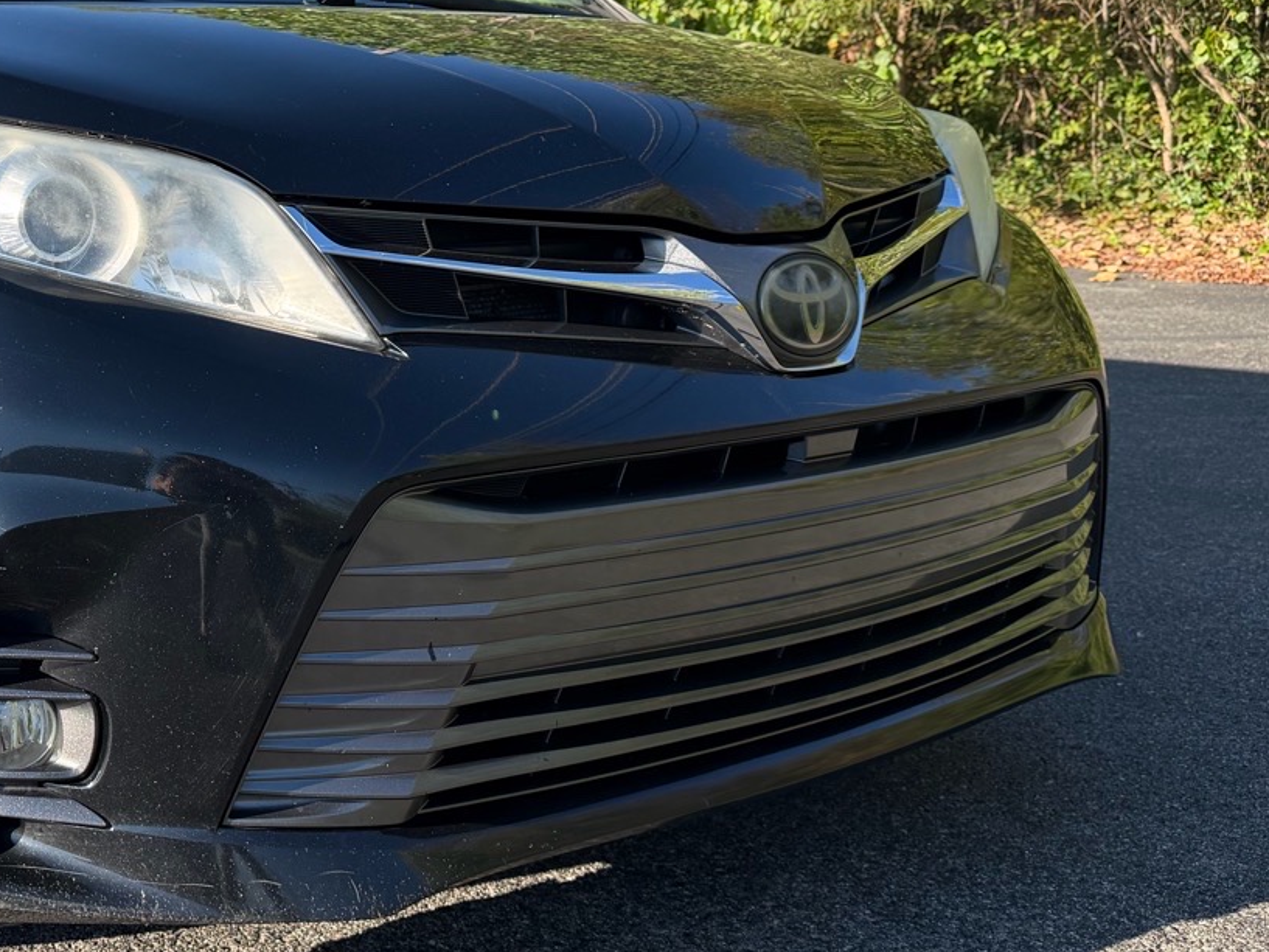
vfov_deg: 30.9
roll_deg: +3.1
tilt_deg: -11.7
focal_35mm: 47
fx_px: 1723
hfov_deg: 38.6
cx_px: 216
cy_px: 418
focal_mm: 6.76
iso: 100
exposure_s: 1/1585
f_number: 1.78
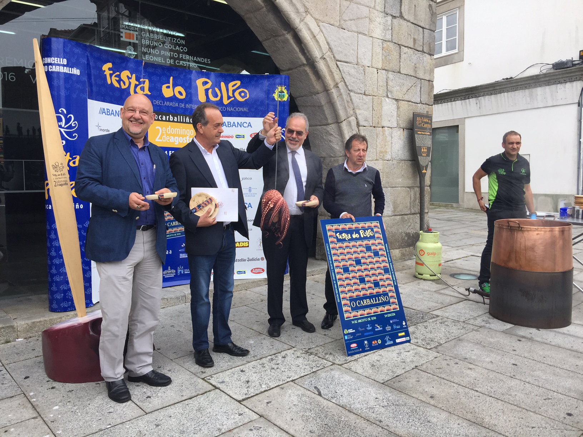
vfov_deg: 48.2
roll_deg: +0.3
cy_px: 218
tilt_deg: -3.0
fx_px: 488
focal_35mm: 29
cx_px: 292
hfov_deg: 61.7
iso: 32
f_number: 2.2
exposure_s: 1/670
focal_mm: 4.15
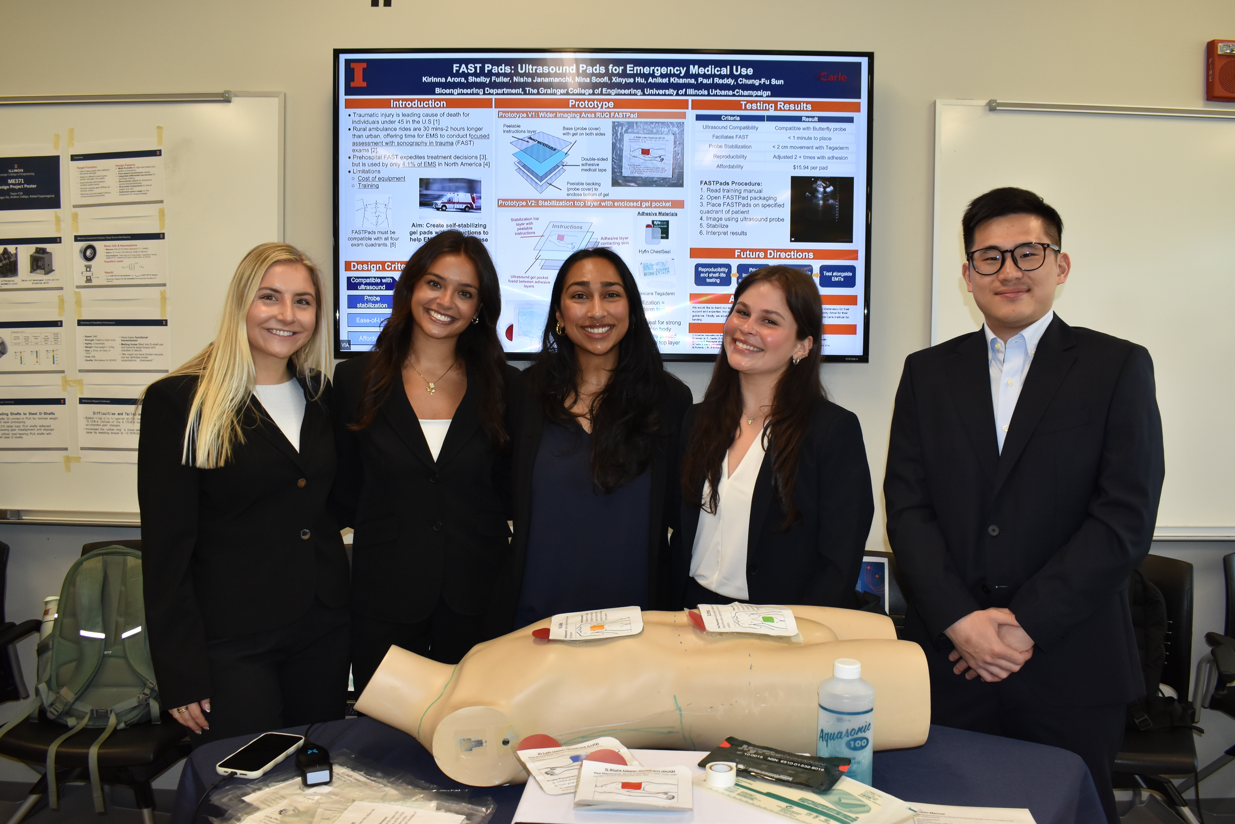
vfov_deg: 43.6
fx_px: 1029
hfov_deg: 61.9
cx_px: 618
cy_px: 412
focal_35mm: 30
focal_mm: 20
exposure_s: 1/100
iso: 800
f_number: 5
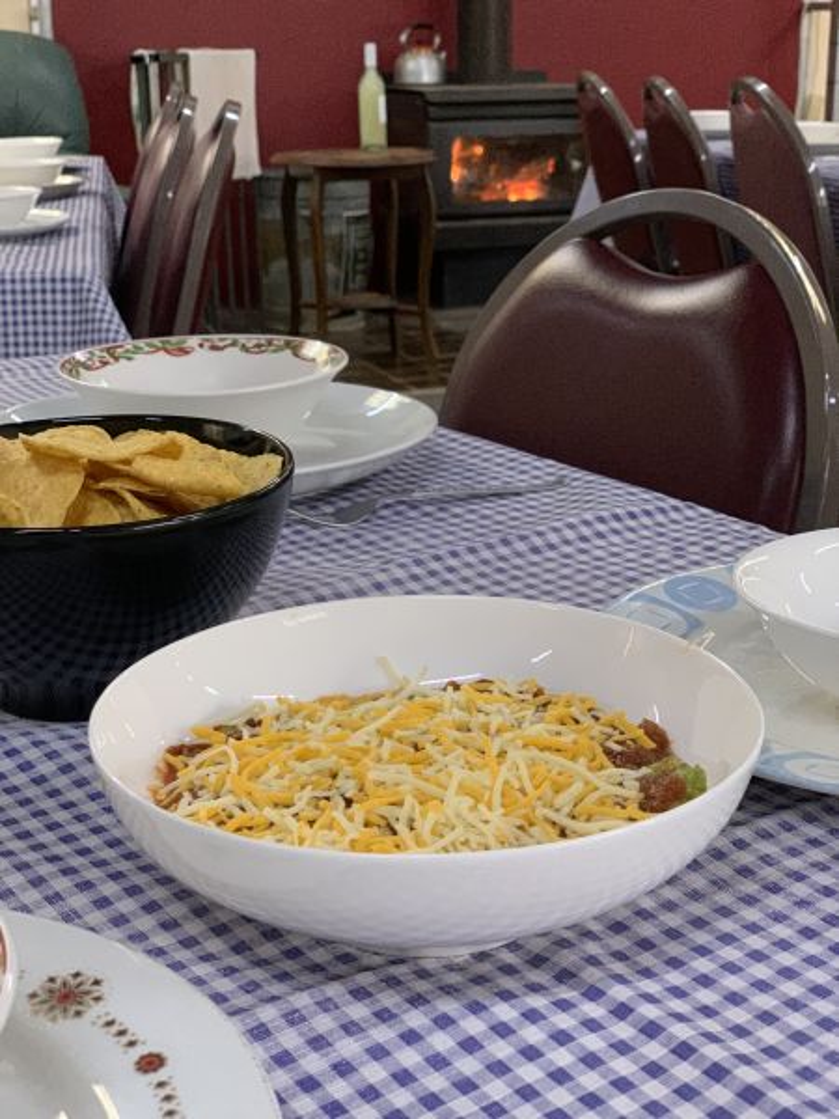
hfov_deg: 28.0
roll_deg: +0.7
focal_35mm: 52
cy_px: 560
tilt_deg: -16.4
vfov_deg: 36.8
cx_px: 420
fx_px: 1680
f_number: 2.4
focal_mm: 6
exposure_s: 1/60
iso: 320
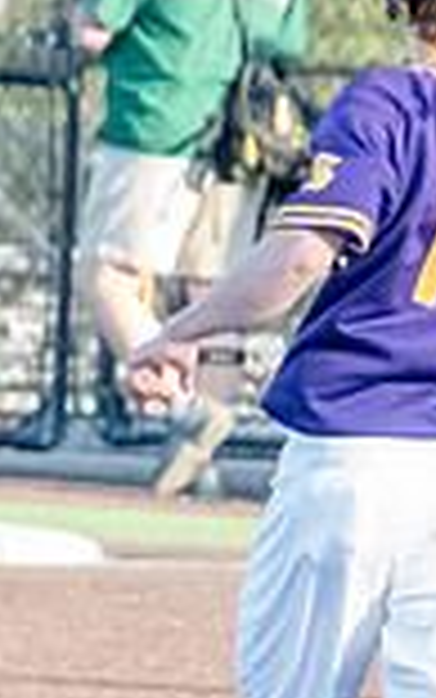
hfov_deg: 0.8
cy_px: 588
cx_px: 268
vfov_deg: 1.3
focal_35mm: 1558
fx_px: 29593
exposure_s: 1/1600
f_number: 5.6
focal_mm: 220
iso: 5000
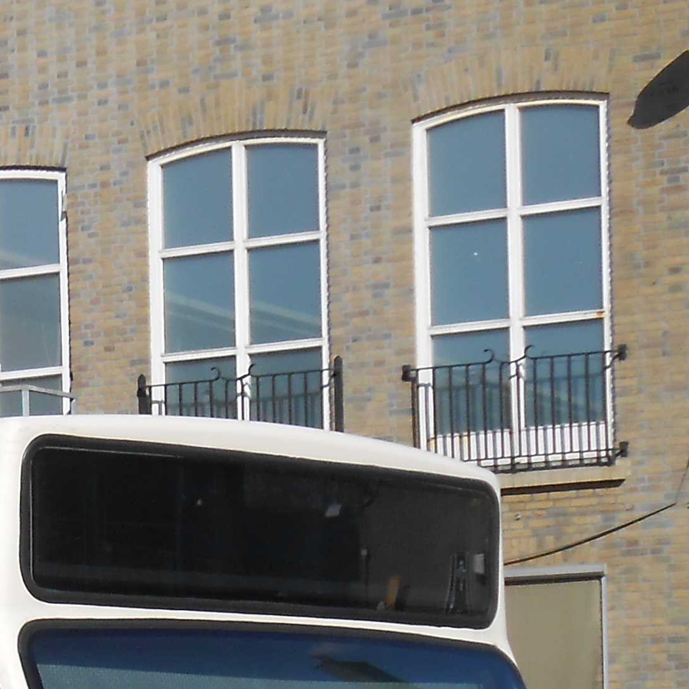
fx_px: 3671
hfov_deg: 10.1
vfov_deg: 10.5
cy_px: 915
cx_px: -555
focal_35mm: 163
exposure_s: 1/1000
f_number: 4.5
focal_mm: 7.8
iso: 80
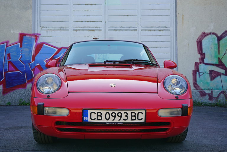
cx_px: 114
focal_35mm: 47
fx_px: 296
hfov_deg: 41.9
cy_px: 76
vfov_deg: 28.6
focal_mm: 47
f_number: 6.3
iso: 100
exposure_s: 1/80
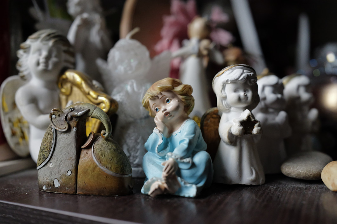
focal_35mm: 35
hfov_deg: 54.5
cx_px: 168
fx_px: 327
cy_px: 112
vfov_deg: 37.8
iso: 6400
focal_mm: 35
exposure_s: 1/3200
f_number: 2.8
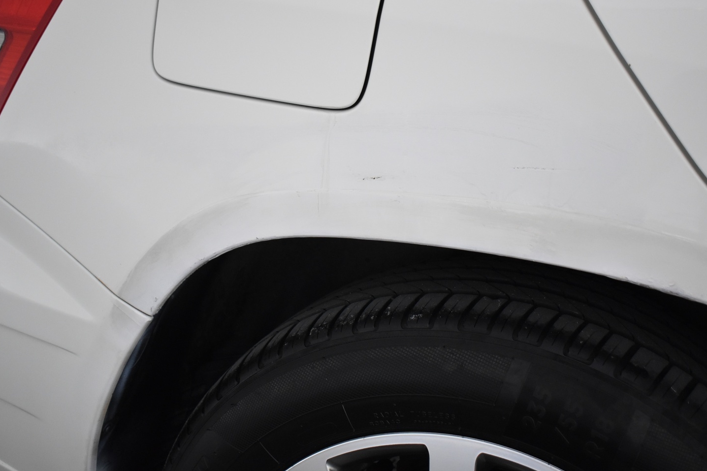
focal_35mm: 44
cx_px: 362
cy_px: 219
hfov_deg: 44.5
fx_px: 864
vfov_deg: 30.5
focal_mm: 26
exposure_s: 1/60
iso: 1600
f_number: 4
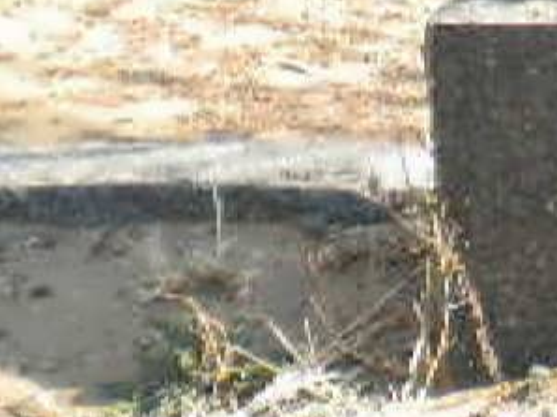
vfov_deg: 10.3
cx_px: 1120
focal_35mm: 141
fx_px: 2267
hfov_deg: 12.3
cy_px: -123
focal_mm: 6.3
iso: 80
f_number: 4.6
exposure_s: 1/164
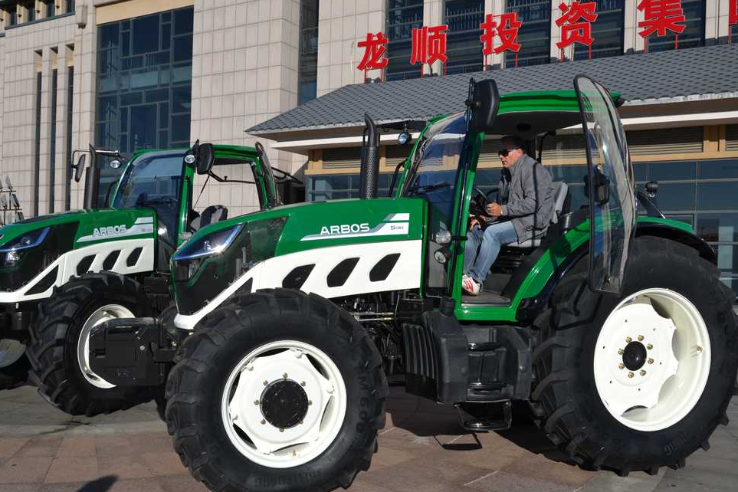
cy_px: 269
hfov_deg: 53.6
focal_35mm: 36
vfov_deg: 37.3
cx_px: 328
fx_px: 729
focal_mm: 21
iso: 400
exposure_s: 1/2000
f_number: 7.1
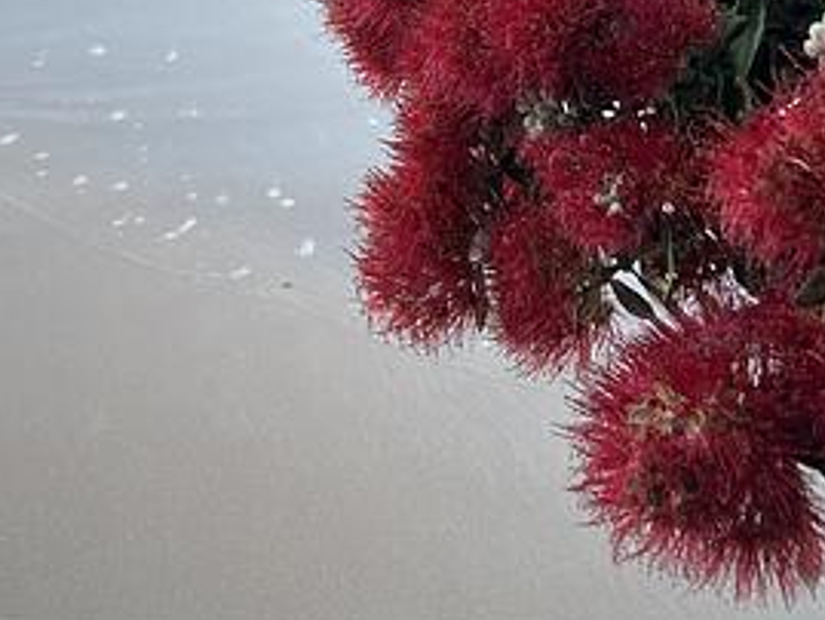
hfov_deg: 32.1
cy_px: -20
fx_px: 1431
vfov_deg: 23.3
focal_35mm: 60
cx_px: 460
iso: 100
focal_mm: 5.7
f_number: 1.5
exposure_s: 1/121
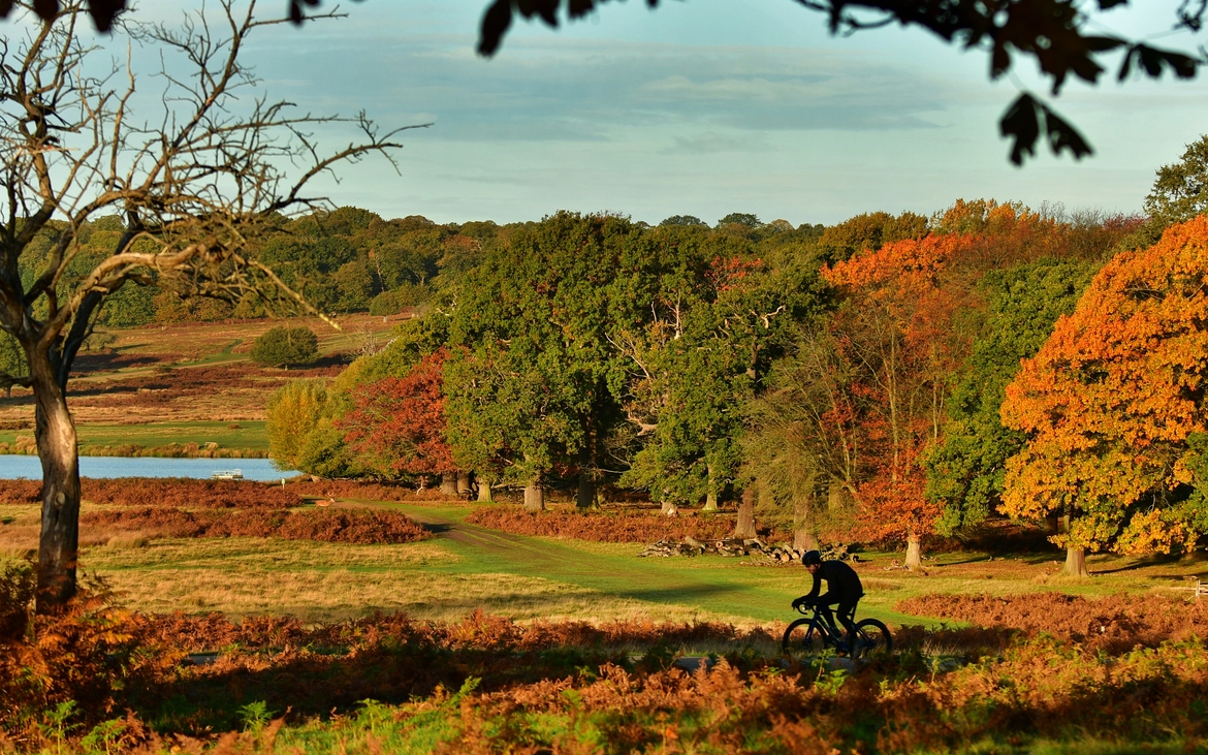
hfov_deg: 16.3
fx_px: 4214
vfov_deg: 10.2
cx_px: 634
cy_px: 288
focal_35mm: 128
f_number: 3.2
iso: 100
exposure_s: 1/800
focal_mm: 70
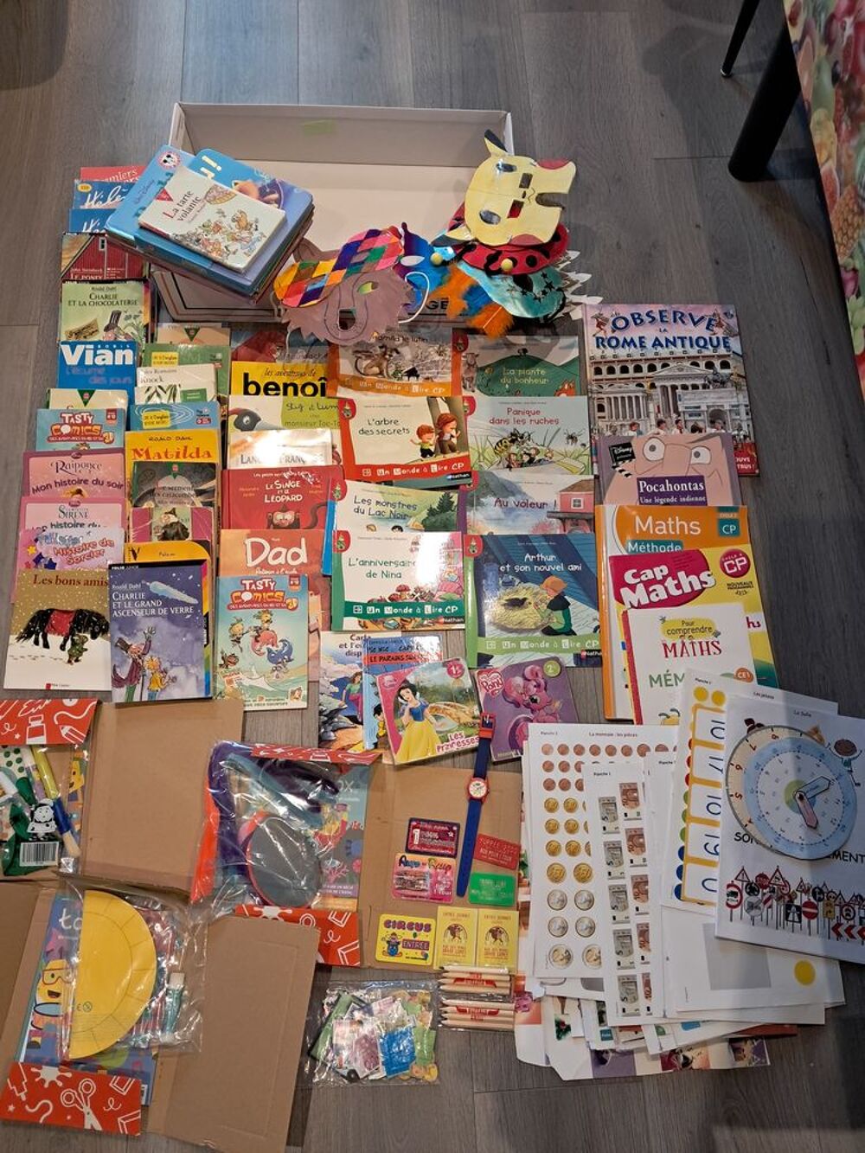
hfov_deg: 51.4
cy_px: 576
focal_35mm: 27
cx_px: 432
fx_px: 899
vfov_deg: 65.3
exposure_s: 1/50
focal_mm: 4
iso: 400
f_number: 1.8
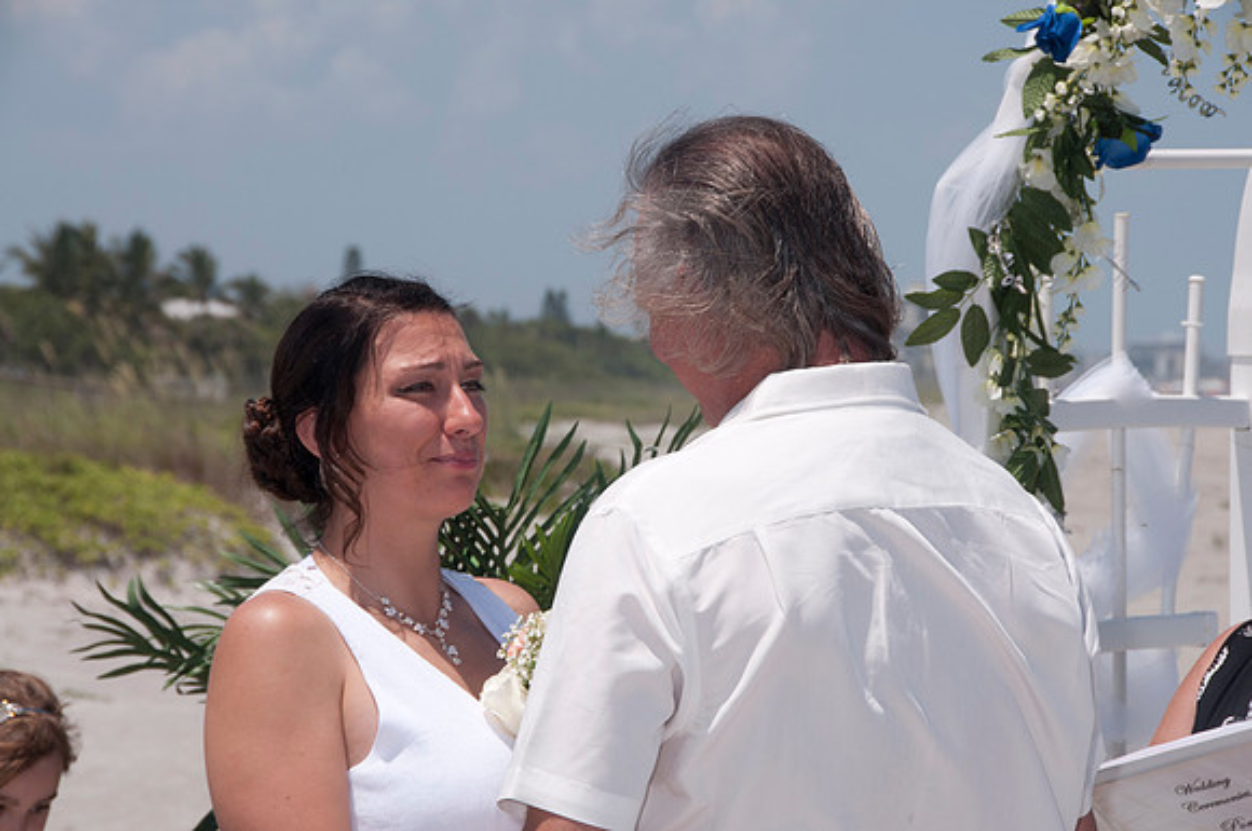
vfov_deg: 8.1
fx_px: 5834
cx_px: 626
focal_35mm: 168
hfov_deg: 12.2
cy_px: 416
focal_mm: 112
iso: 100
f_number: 13
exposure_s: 1/250
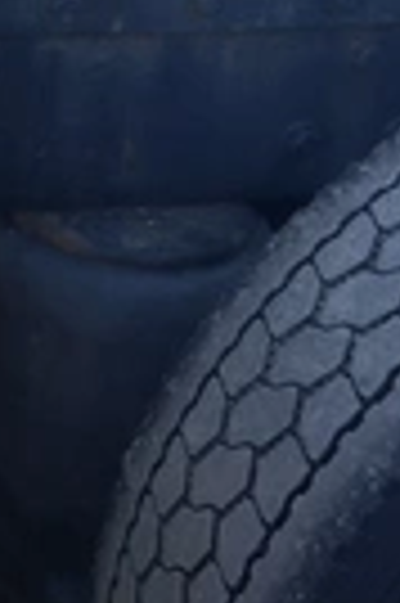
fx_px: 1504
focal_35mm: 90
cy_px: -14
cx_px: -153
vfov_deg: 21.8
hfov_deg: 14.4
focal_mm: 3
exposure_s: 1/422
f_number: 1.8
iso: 25
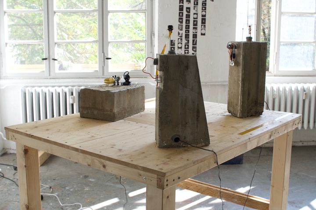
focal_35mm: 45
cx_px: 158
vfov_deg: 29.9
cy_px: 105
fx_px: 395
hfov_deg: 43.6
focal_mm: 30
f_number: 6.3
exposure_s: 1/160
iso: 400
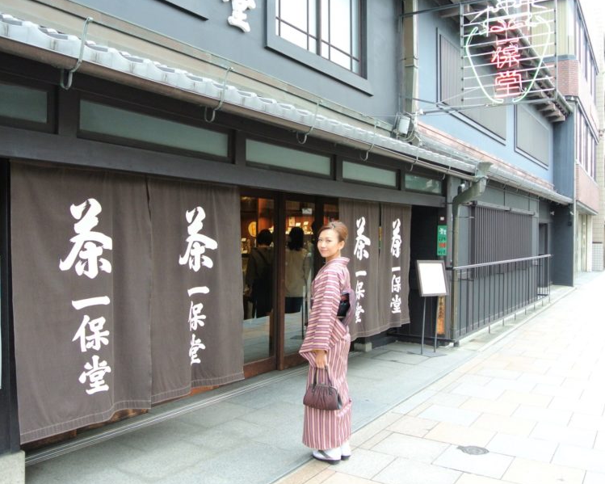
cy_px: 242
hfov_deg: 57.2
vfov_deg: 47.1
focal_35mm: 31
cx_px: 304
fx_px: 555
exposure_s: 1/60
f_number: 3.5
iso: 360
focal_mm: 10
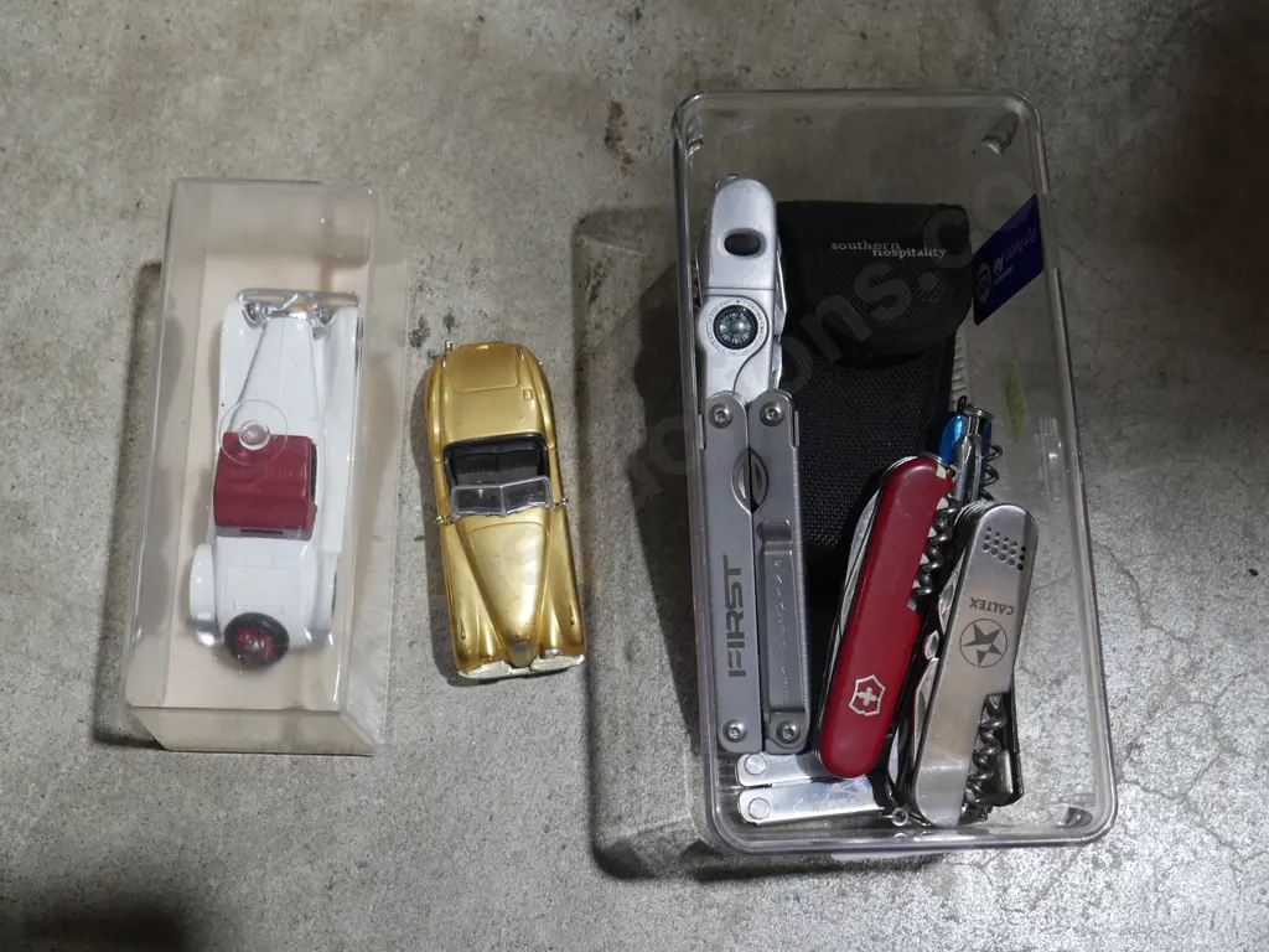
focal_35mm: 46
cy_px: 476
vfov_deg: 31.5
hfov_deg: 41.2
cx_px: 634
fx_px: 1686
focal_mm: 23
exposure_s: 1/60
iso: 500
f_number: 5.1
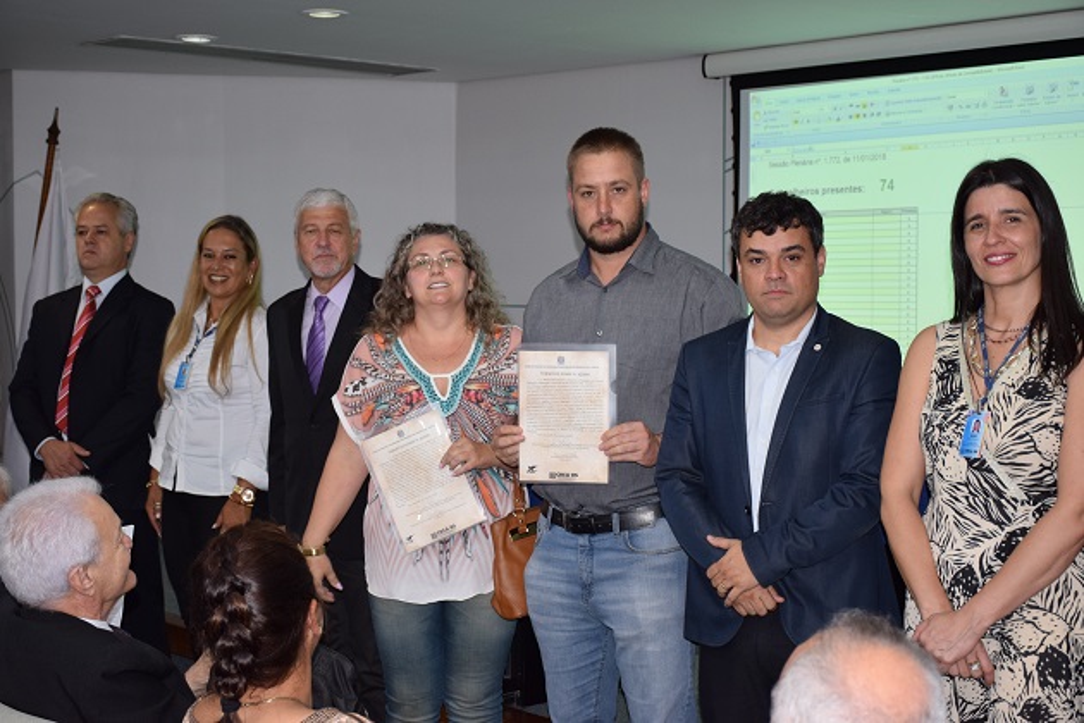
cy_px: 362
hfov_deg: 35.1
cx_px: 542
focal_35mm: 57
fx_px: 1716
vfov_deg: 23.8
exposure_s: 1/100
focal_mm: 38
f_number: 5
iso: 800
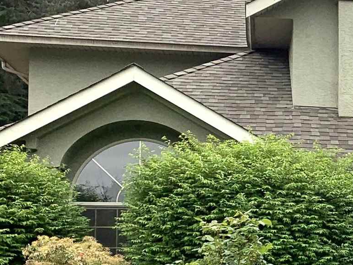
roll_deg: +0.6
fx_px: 1061
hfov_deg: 16.7
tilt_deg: +4.6
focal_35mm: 104
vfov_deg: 14.1
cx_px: 573
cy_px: 213
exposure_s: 1/374
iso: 25
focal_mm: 4.25
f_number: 1.8
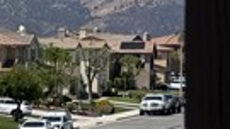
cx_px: -584
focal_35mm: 199
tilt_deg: -1.3
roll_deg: -0.7
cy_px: 68
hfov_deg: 8.2
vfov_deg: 6.1
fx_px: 1214
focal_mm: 6.76
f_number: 1.78
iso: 80
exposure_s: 1/6173
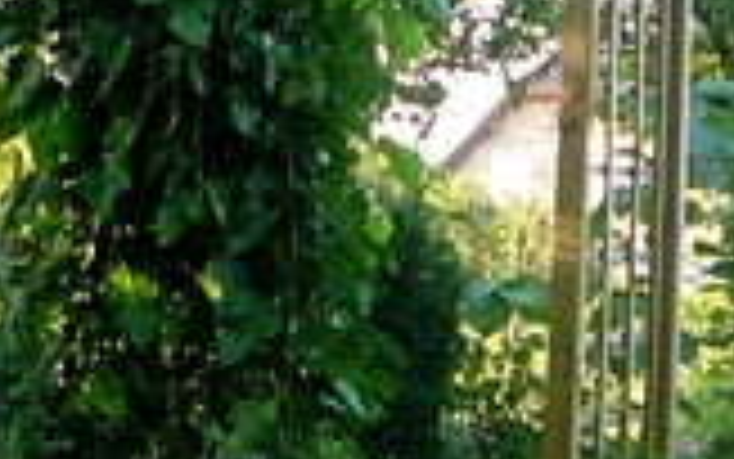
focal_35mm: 100
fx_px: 2001
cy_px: 140
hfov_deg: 19.1
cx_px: -248
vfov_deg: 13.1
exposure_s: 1/80
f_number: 2.8
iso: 80
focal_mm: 5.2
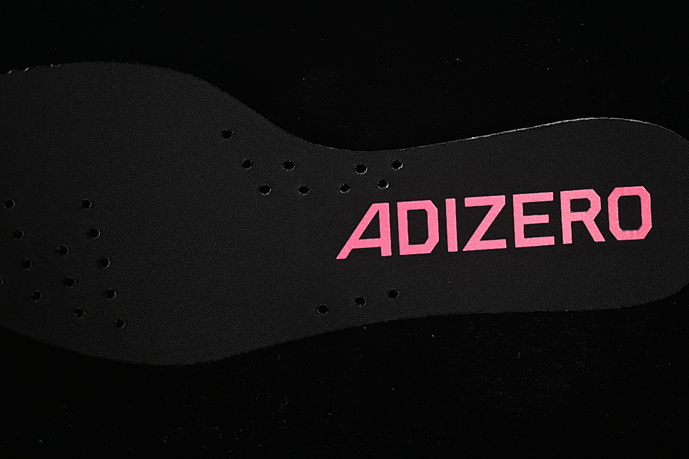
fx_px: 1435
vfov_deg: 18.2
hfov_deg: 27.0
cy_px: 230
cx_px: 344
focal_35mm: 75
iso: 160
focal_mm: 50
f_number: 6.3
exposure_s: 1/60
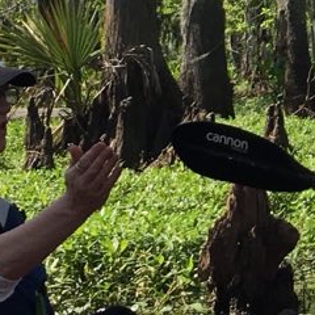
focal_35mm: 171
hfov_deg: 9.6
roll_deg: +0.1
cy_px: -74
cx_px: 613
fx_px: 1760
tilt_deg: +5.3
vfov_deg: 10.1
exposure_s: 1/1166
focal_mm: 4.15
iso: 25
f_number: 2.2
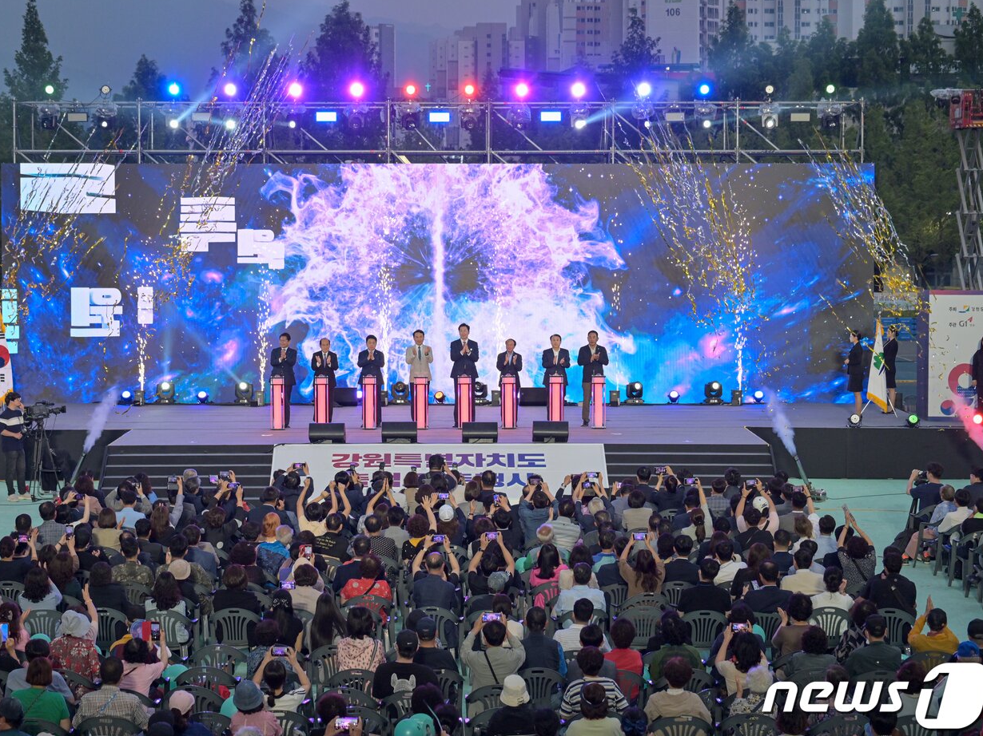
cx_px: 436
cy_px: 368
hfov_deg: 21.1
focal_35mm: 93
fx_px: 2640
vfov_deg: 15.9
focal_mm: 85
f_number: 5.6
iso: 1000
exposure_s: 1/250
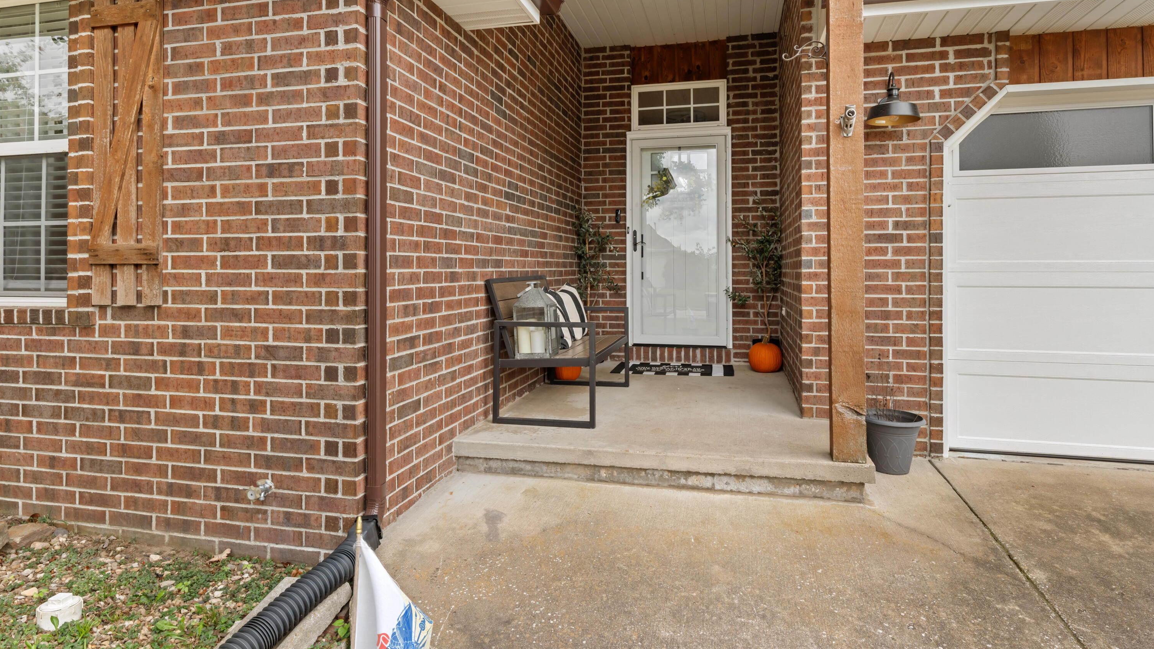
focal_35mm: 21
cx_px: 576
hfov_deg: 83.8
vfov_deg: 53.4
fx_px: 643
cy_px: 276
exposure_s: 1/30
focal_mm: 20
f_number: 10
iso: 400
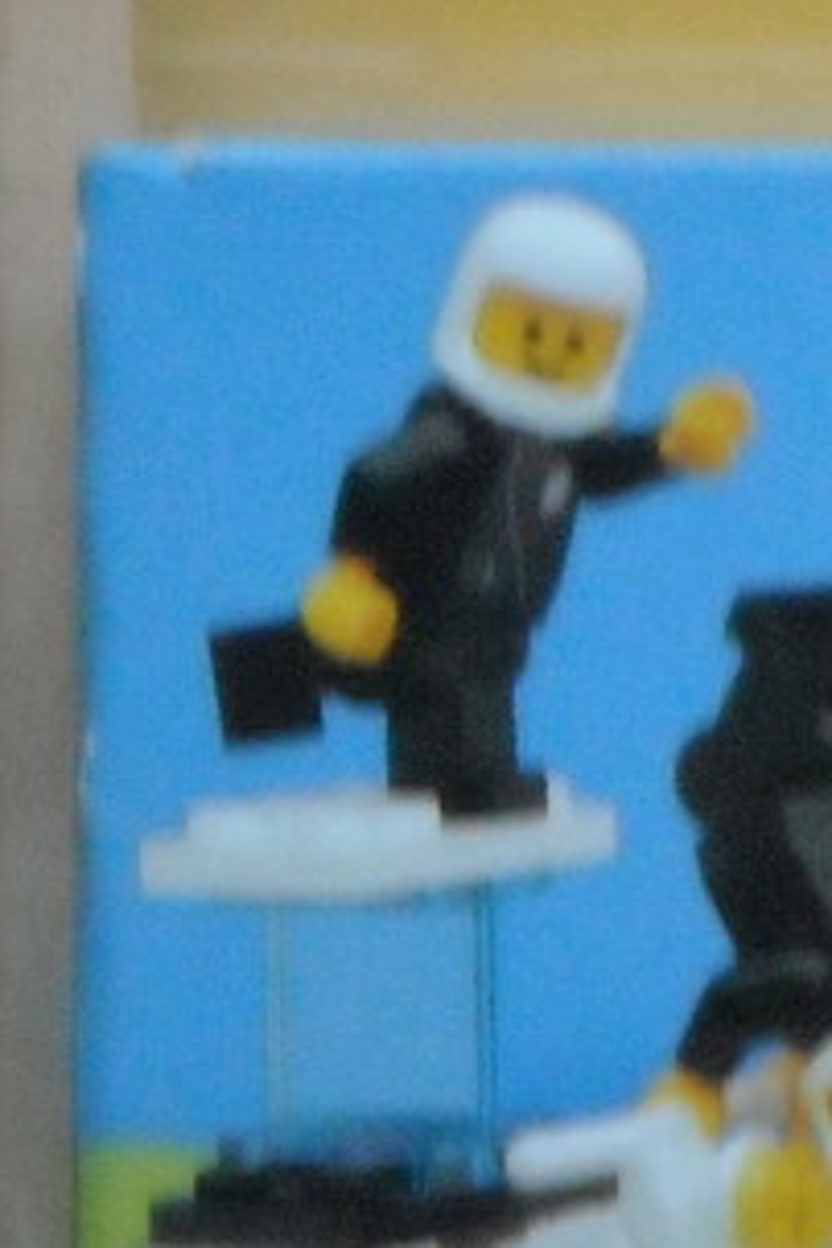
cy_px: 781
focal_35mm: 324
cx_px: 1310
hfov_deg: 4.2
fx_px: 11231
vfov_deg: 6.4
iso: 800
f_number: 4.7
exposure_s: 1/21
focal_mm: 17.1
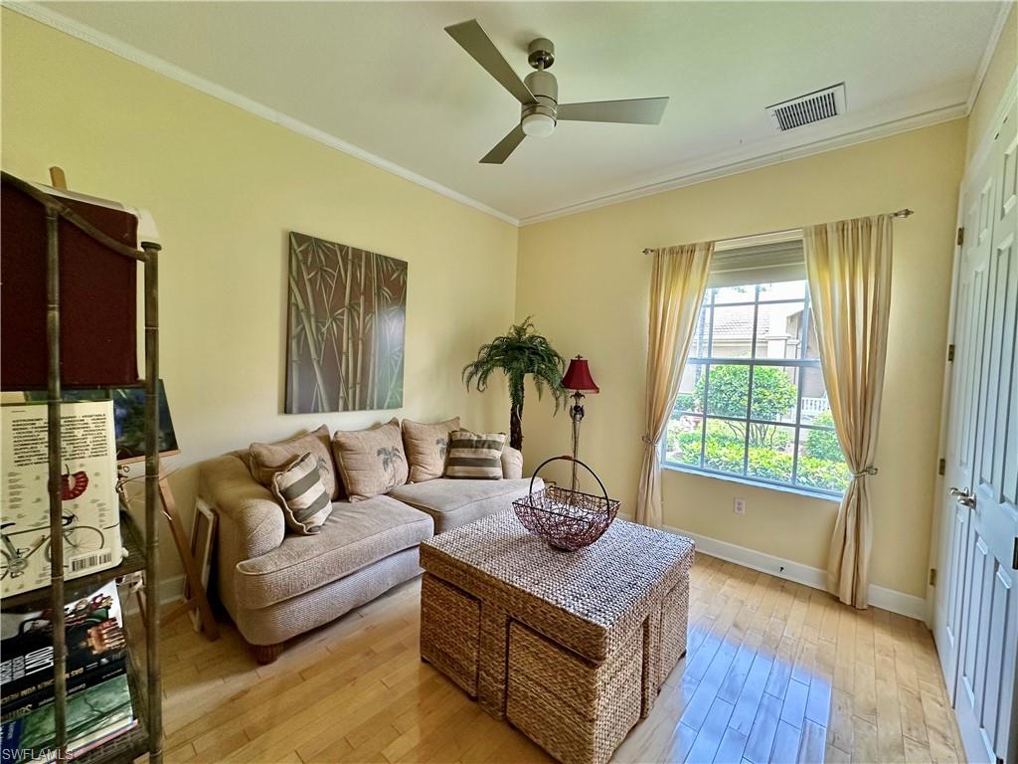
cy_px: 382
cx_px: 509
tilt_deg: -2.3
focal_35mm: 14
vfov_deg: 85.7
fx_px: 412
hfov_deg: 102.1
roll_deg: -2.2
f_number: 2.2
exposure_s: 1/60
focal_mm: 2.22
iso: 250
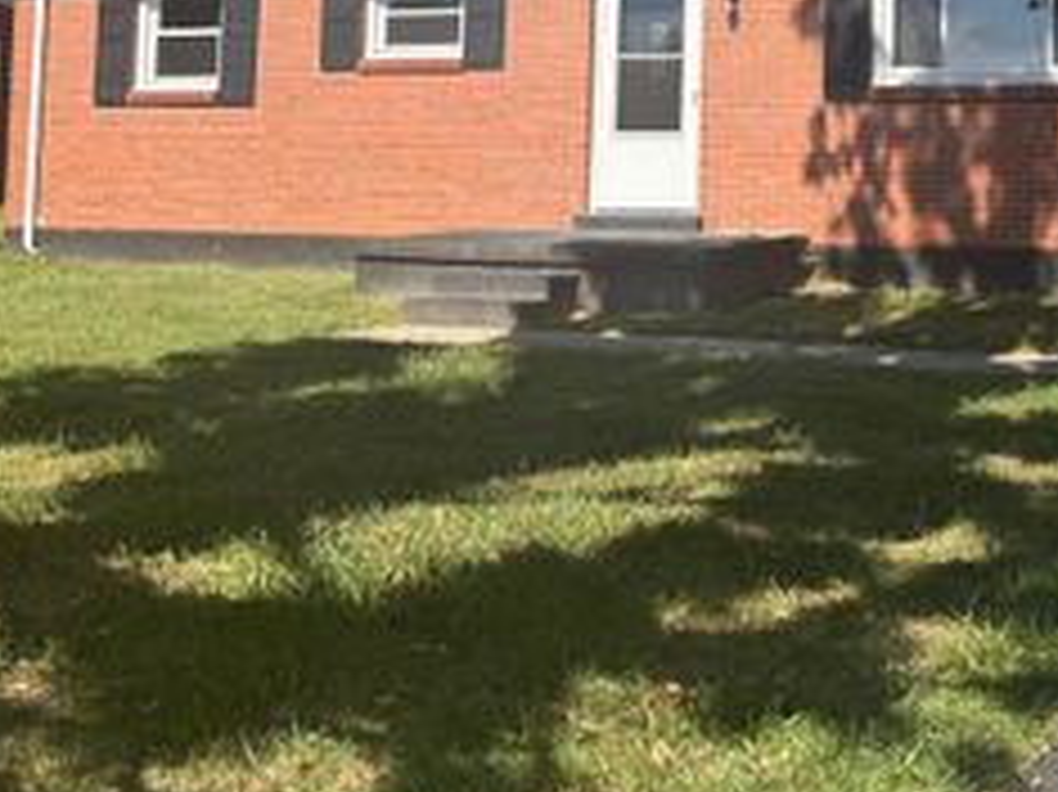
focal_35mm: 51
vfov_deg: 27.2
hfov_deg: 34.5
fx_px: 1558
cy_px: 38
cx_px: 1031
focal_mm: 6.76
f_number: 1.78
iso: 100
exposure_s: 1/3021
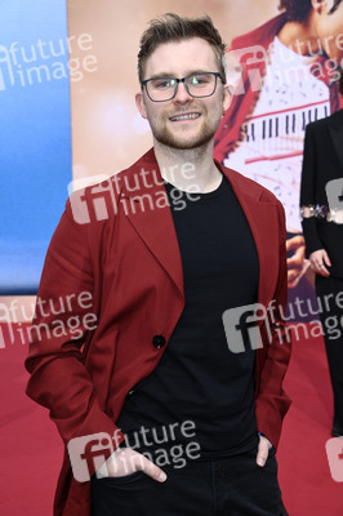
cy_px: 258
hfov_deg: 23.3
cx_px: 172
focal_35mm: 58
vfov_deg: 34.5
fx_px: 830
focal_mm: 58
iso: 400
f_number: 6.3
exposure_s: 1/250
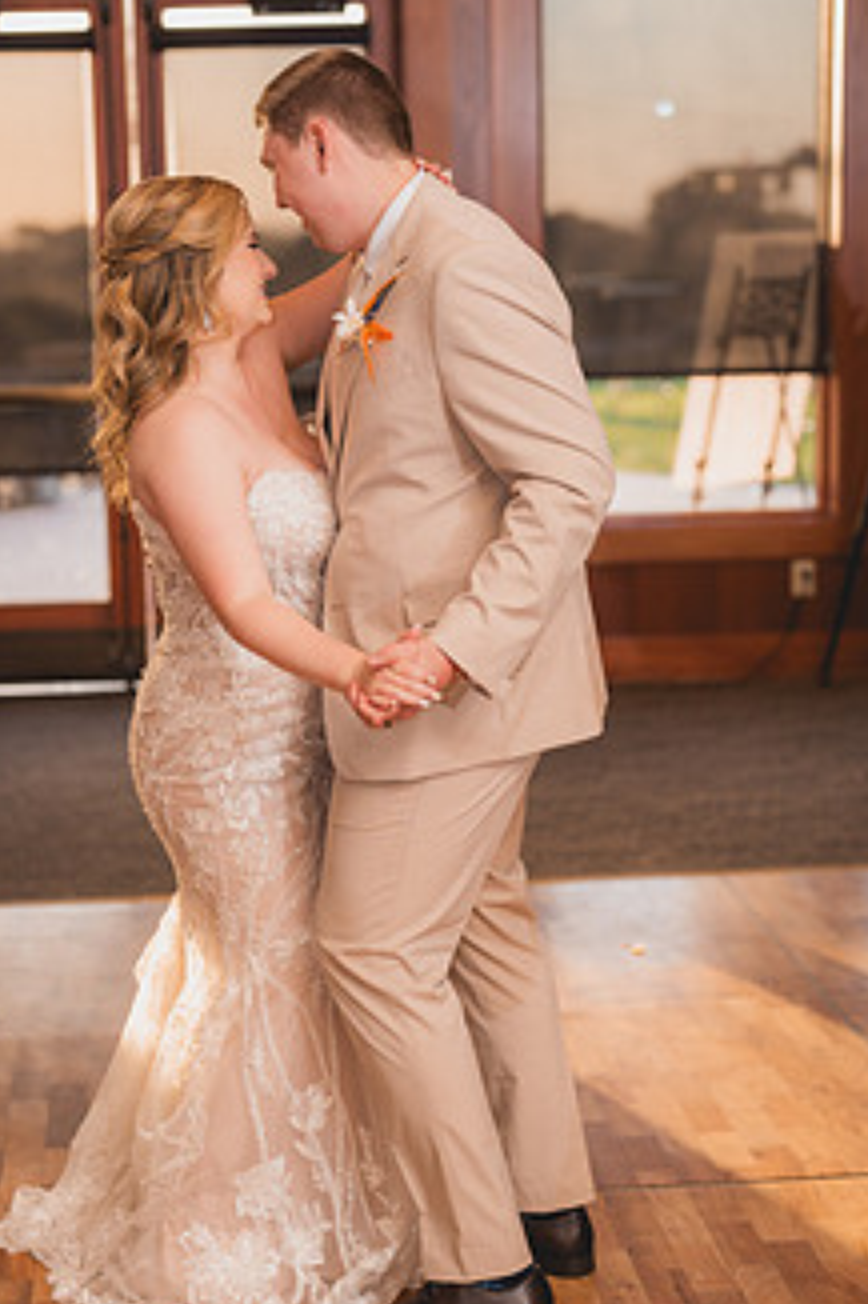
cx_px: 324
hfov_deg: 19.7
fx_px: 2498
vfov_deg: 29.3
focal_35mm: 69
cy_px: 660
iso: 125
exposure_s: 1/250
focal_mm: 50
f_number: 1.8
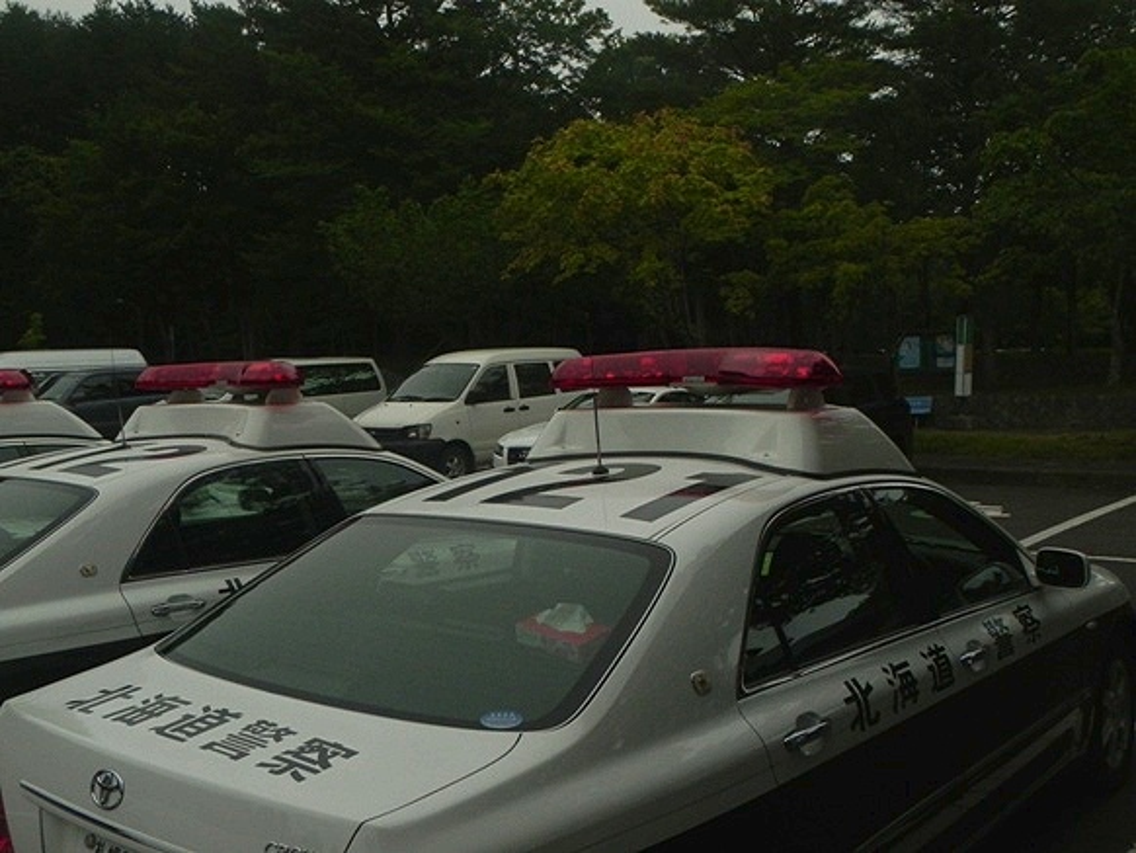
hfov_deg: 50.1
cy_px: 426
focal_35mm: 37
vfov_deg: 38.7
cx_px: 568
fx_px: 1215
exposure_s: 1/550
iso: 400
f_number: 8
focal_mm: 6.6
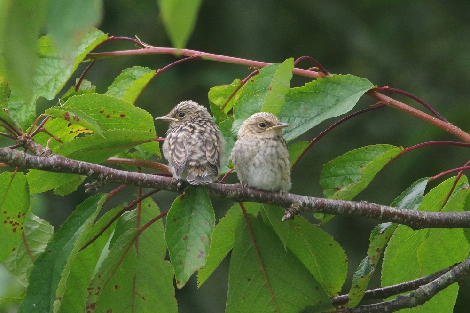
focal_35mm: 600
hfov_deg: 3.4
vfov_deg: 2.3
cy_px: 156
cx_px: 235
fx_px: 7830
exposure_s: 1/500
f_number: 6.3
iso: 1000
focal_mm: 400
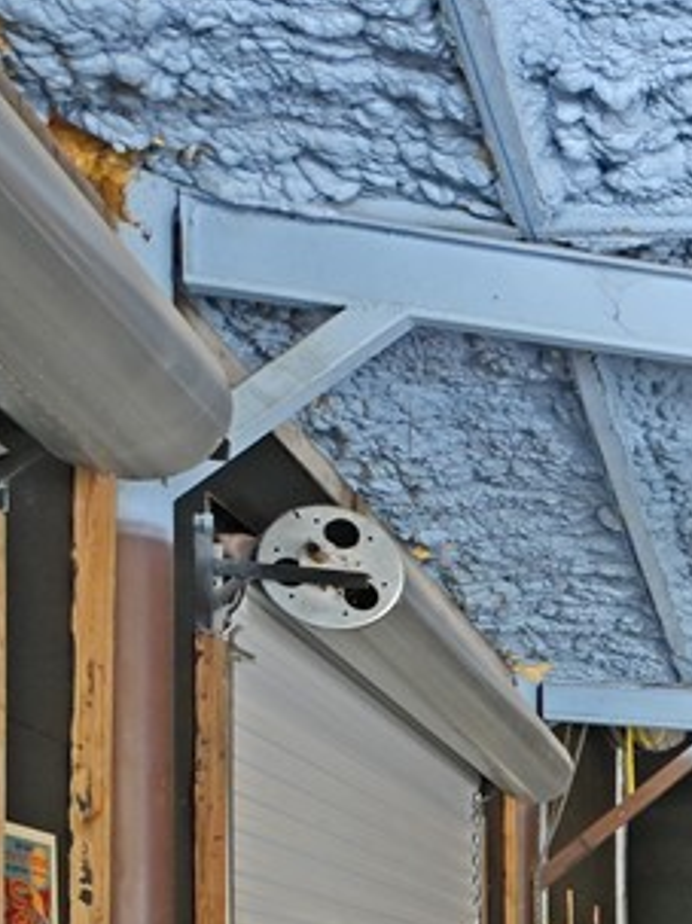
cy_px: 1060
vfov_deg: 28.0
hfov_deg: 16.4
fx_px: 1654
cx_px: 1479
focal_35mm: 62
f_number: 3.5
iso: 220
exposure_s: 1/20
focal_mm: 12
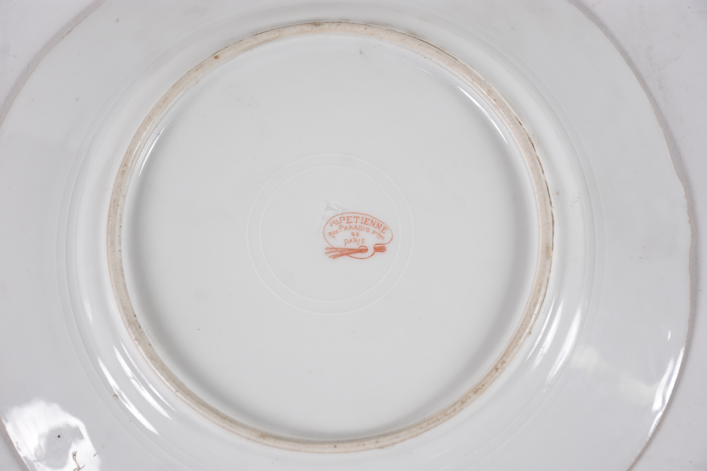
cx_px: 354
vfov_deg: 16.3
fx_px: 1650
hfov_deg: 24.2
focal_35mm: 84
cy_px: 236
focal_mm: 56
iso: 200
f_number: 5.6
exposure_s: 1/60
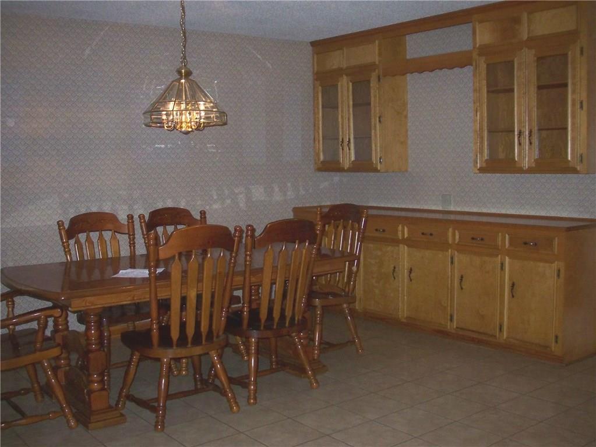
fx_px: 654
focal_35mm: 38
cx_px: 298
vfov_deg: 37.7
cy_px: 224
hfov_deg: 49.0
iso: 250
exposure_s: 1/60
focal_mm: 6.3
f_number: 3.9
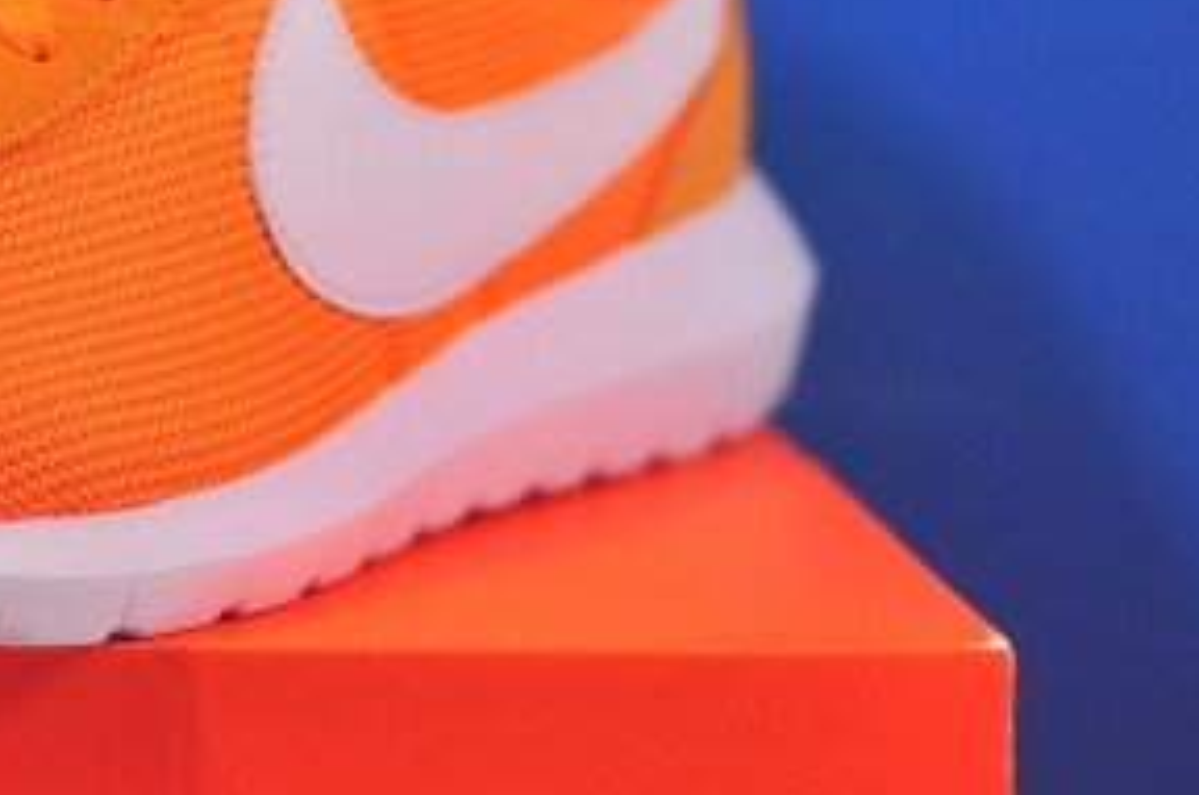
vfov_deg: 6.5
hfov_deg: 9.7
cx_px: -379
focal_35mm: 208
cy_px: -260
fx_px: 6916
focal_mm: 50
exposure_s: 1/320
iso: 250
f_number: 2.5
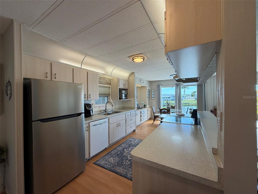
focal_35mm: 14
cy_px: 97
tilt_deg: +0.5
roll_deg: +0.9
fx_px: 104
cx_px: 129
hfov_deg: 102.1
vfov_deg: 85.7
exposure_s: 1/120
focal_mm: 2.22
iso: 64
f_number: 2.2
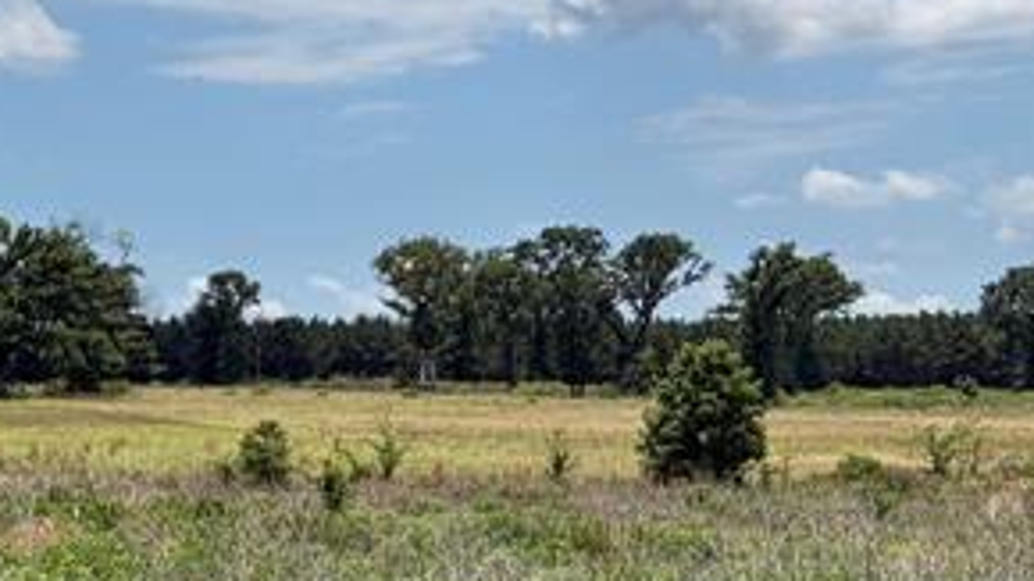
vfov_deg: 12.1
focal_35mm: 100
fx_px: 2741
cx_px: -652
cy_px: 342
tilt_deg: +2.1
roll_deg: +0.8
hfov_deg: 18.2
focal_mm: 5.96
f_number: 1.6
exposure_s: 1/3125
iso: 64
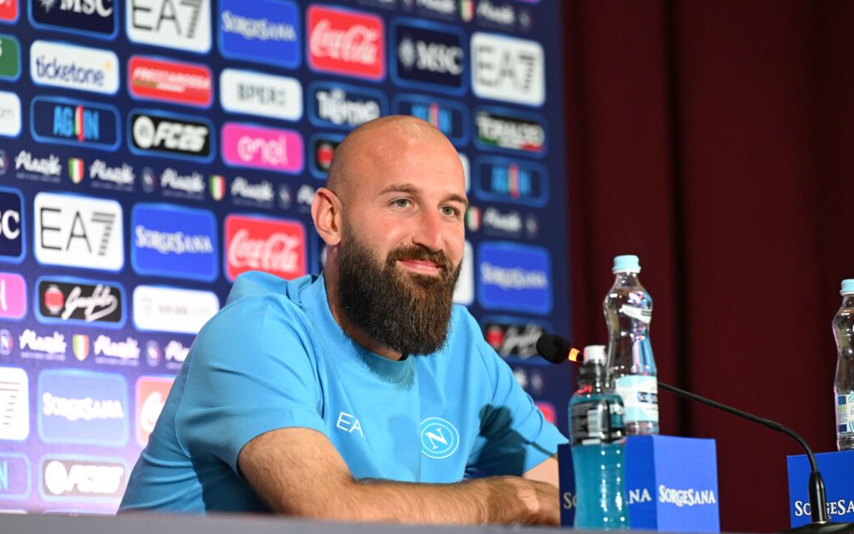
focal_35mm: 205
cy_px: 284
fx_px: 4771
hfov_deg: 10.2
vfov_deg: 6.4
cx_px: 427
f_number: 4
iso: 3200
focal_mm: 200
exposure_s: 1/200
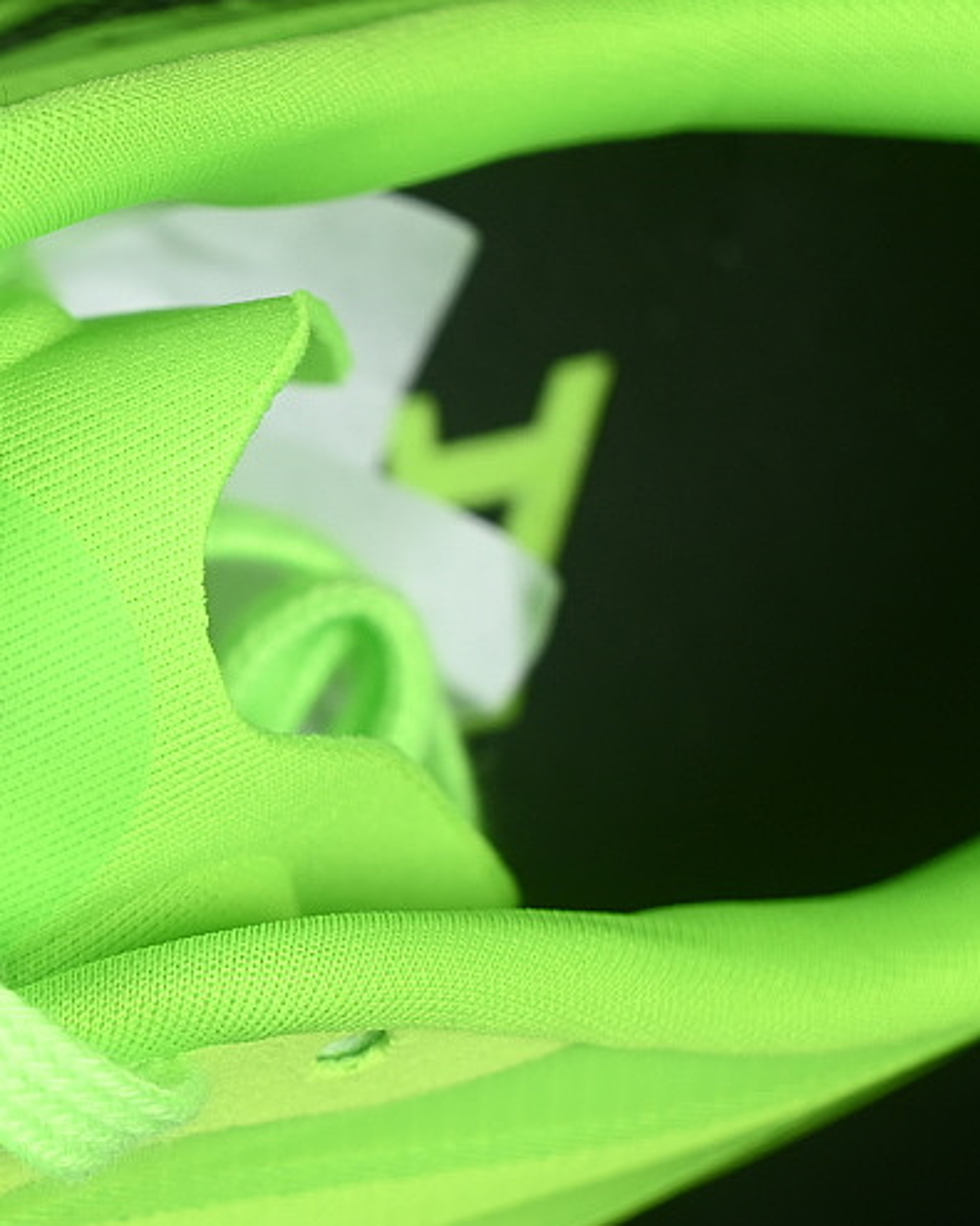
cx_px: -129
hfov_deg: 9.9
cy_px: 804
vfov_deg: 12.5
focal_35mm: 154
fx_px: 5585
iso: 160
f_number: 7.1
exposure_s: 1/80
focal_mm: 50
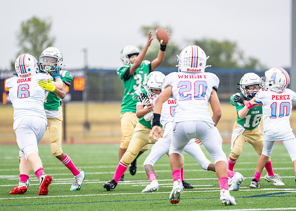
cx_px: 164
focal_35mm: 257
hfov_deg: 7.8
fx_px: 2159
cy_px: 125
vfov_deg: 5.6
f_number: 2.8
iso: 400
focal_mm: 200
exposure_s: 1/1000
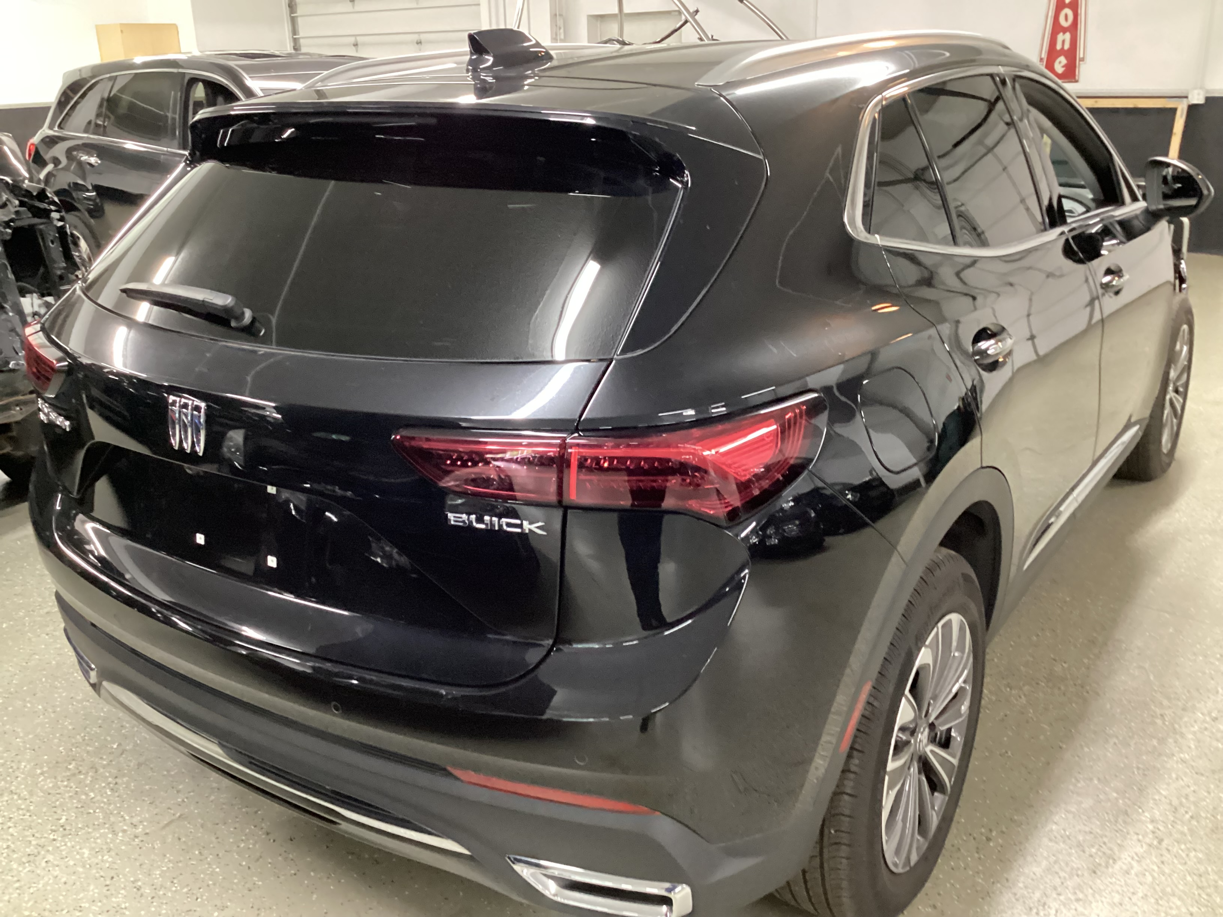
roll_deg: +1.0
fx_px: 1095
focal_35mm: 31
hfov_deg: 58.4
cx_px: 612
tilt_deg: -21.8
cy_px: 458
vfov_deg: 45.4
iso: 640
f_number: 2.4
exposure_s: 1/24
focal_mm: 3.3
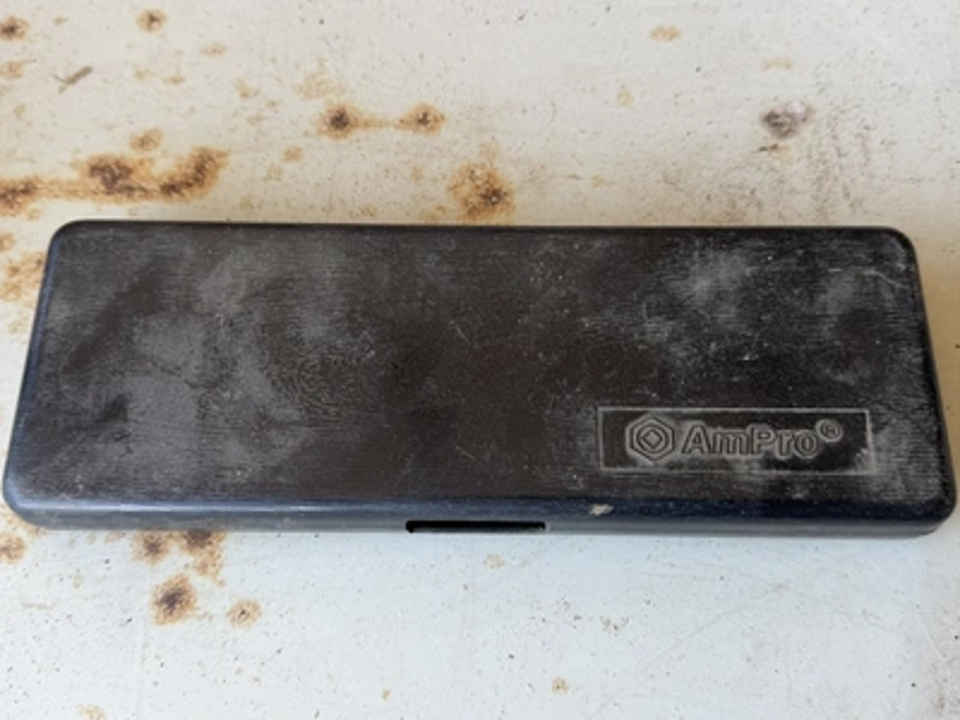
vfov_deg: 40.7
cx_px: 480
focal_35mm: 35
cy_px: 360
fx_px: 971
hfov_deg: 52.6
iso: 64
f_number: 1.78
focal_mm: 6.76
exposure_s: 1/232
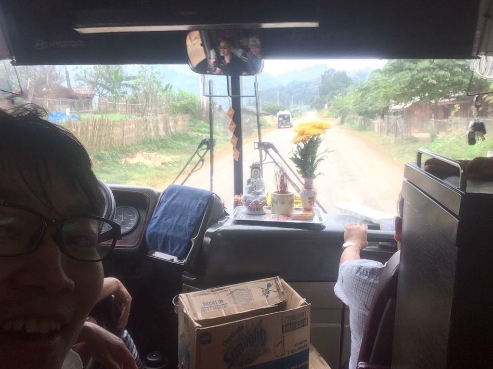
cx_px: 246
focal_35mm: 31
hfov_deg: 58.4
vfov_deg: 45.4
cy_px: 184
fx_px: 442
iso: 64
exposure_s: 1/60
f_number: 2.4
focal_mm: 2.15
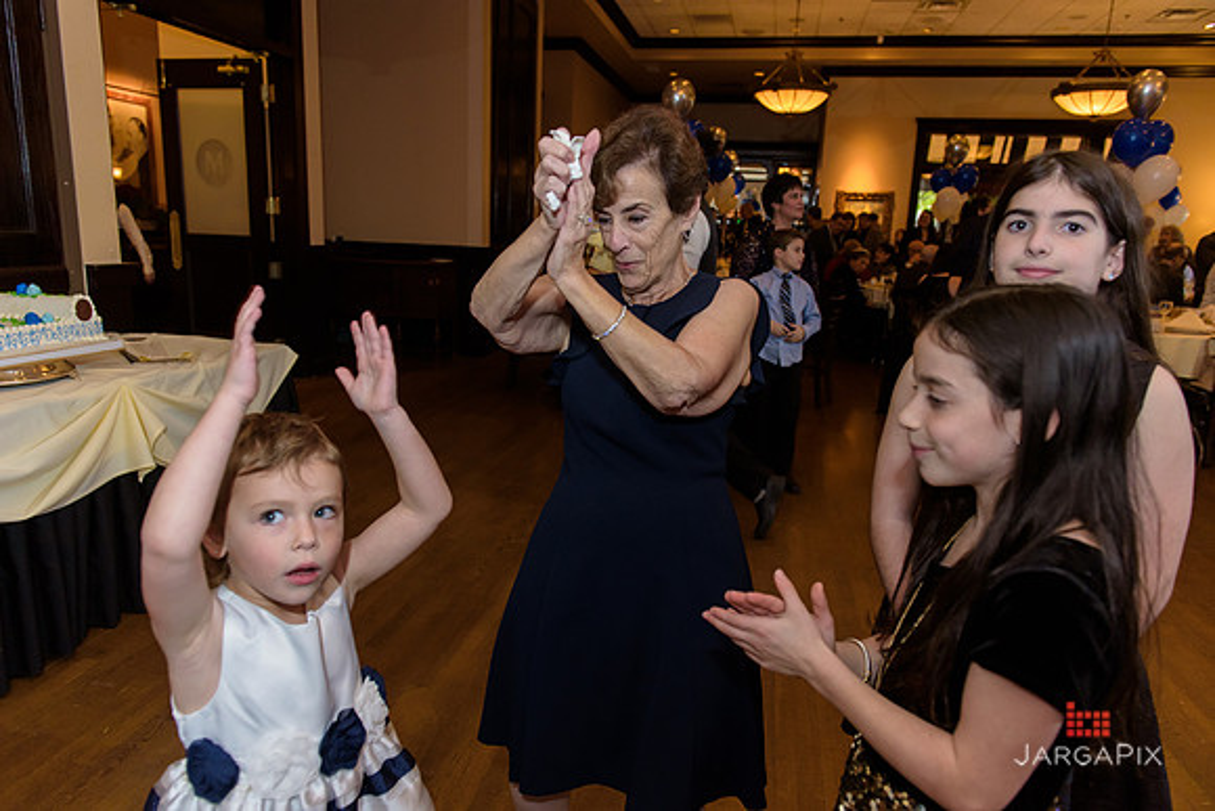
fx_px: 810
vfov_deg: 53.2
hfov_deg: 73.7
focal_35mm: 24
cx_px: 608
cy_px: 406
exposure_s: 1/125
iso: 1600
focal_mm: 24
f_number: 3.2
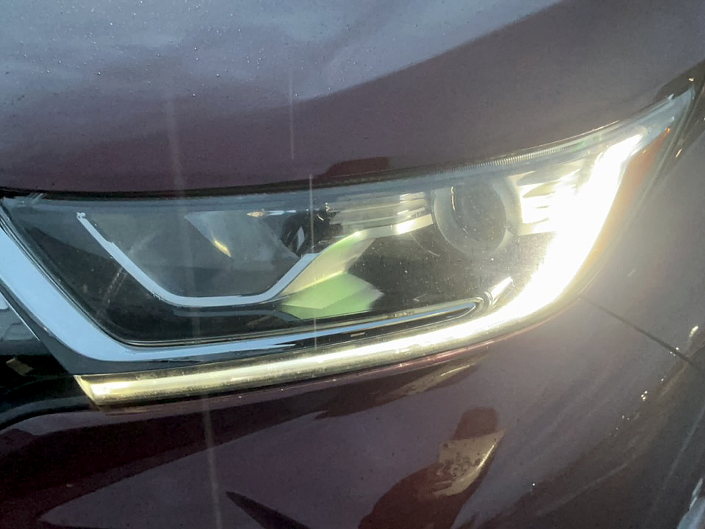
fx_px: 611
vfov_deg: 46.8
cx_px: 352
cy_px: 264
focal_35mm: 30
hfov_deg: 60.0
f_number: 1.8
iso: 320
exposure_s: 1/60
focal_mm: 3
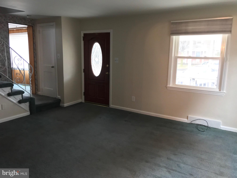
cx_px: 118
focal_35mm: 28
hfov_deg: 63.4
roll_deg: -0.8
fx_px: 192
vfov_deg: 49.7
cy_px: 89
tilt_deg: -9.6
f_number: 1.8
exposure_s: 1/30
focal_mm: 3.99
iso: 160
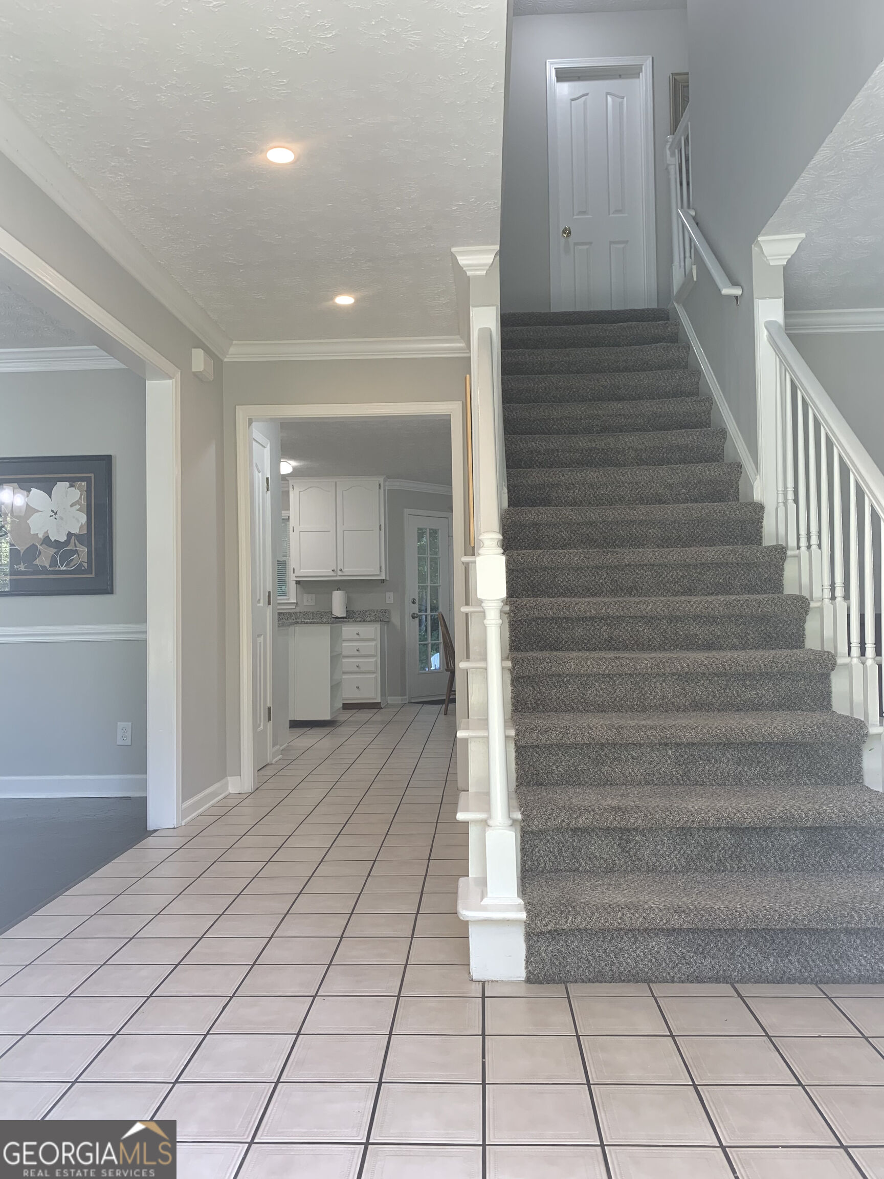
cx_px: 442
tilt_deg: +2.4
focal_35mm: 26
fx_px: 885
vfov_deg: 67.3
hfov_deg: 53.1
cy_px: 590
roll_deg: +1.0
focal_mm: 4.25
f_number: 1.8
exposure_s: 1/121
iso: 64
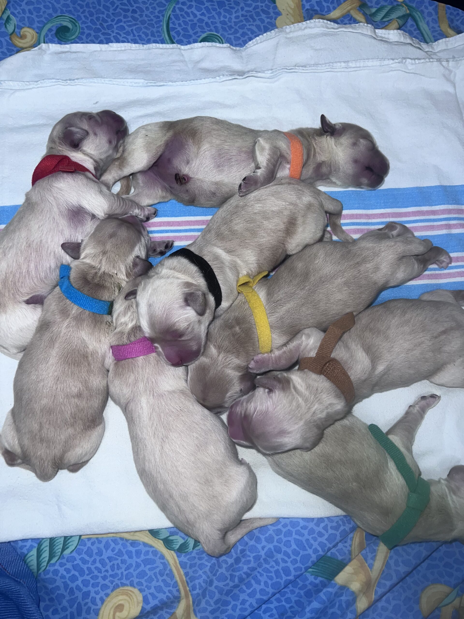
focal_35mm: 26
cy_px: 310
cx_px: 232
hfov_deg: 53.1
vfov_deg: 67.3
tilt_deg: -80.8
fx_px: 465
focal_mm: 5.7
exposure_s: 1/65
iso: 32
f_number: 1.5
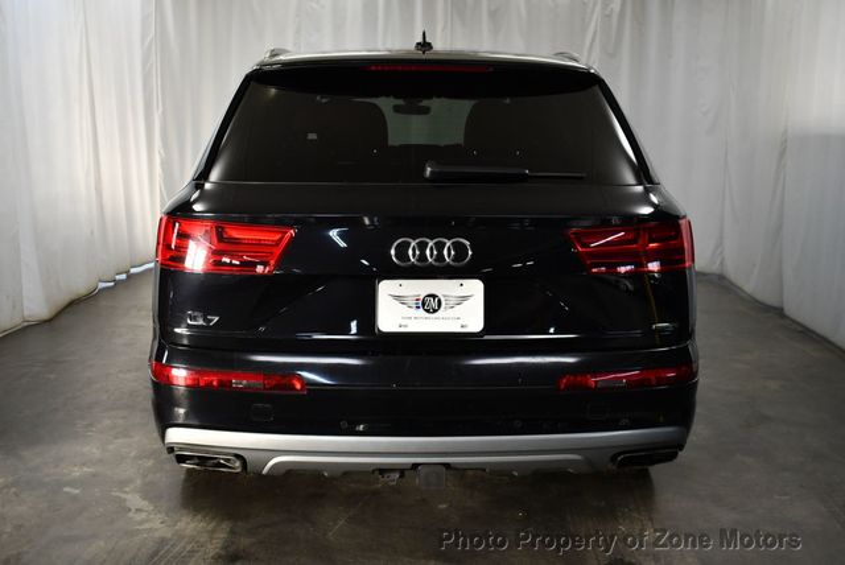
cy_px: 282
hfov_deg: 53.1
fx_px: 846
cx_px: 422
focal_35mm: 36
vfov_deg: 36.9
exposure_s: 1/250
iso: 400
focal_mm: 18
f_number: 3.5
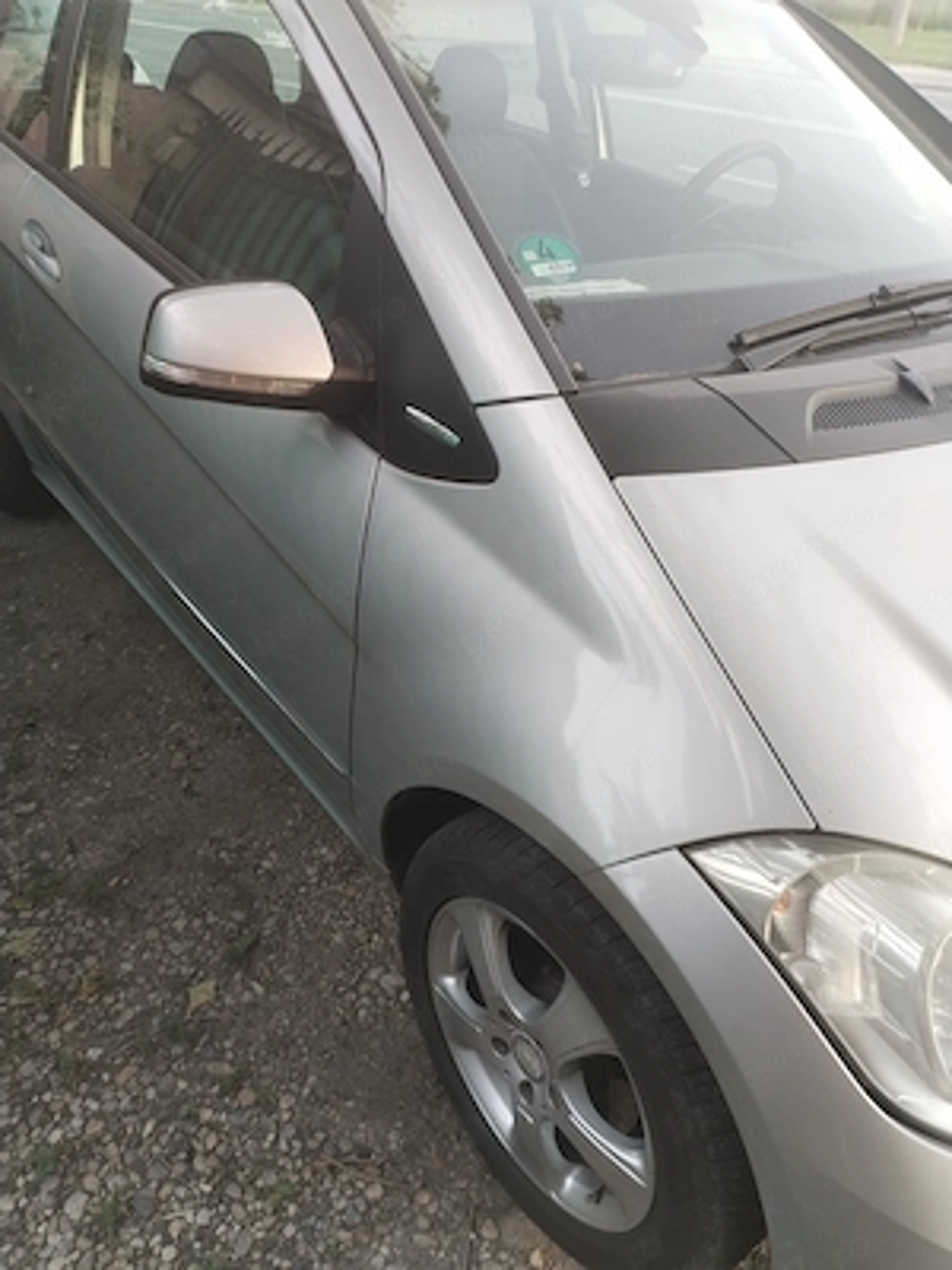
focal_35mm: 29
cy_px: 635
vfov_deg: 61.7
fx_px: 1063
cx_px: 476
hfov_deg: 48.2
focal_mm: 4.75
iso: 174
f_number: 1.8
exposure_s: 1/100
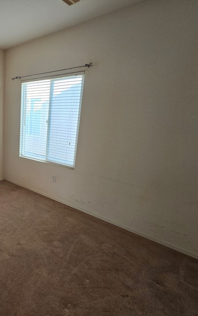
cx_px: 5
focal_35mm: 19
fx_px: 164
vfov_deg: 88.0
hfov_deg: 51.3
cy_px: 157
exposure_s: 1/60
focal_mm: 2.2
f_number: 2.2
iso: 80
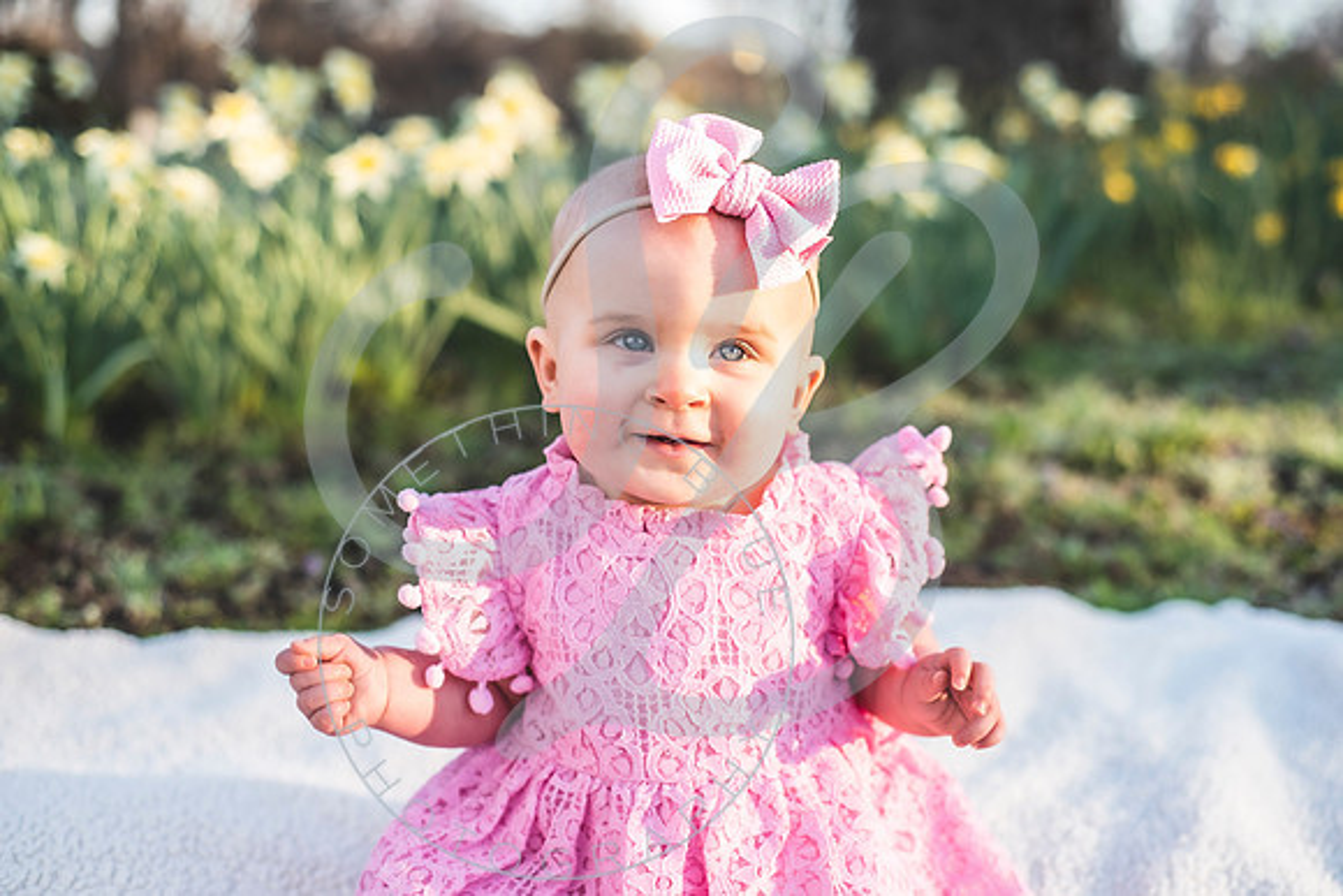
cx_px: 672
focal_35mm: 50
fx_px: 1866
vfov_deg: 27.0
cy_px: 448
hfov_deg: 39.6
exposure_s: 1/200
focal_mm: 50
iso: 100
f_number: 2.8
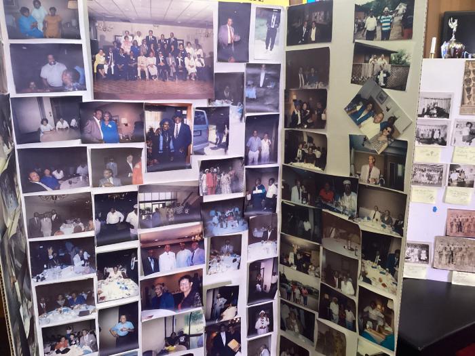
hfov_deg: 58.4
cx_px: 238
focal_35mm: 31
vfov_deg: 45.4
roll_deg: +2.0
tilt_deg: -14.0
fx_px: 425
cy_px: 178
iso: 400
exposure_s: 1/60
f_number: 2.4
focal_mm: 3.3
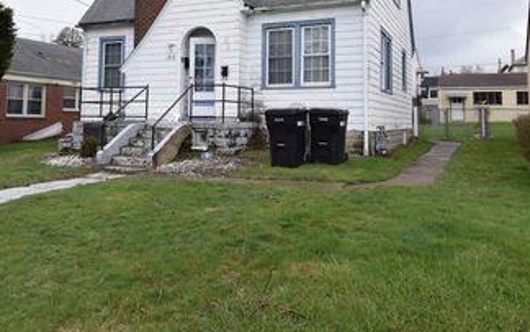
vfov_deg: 37.5
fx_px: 477
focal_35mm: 33
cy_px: 84
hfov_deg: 58.1
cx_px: 249
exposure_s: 1/250
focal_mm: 14
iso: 200
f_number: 8
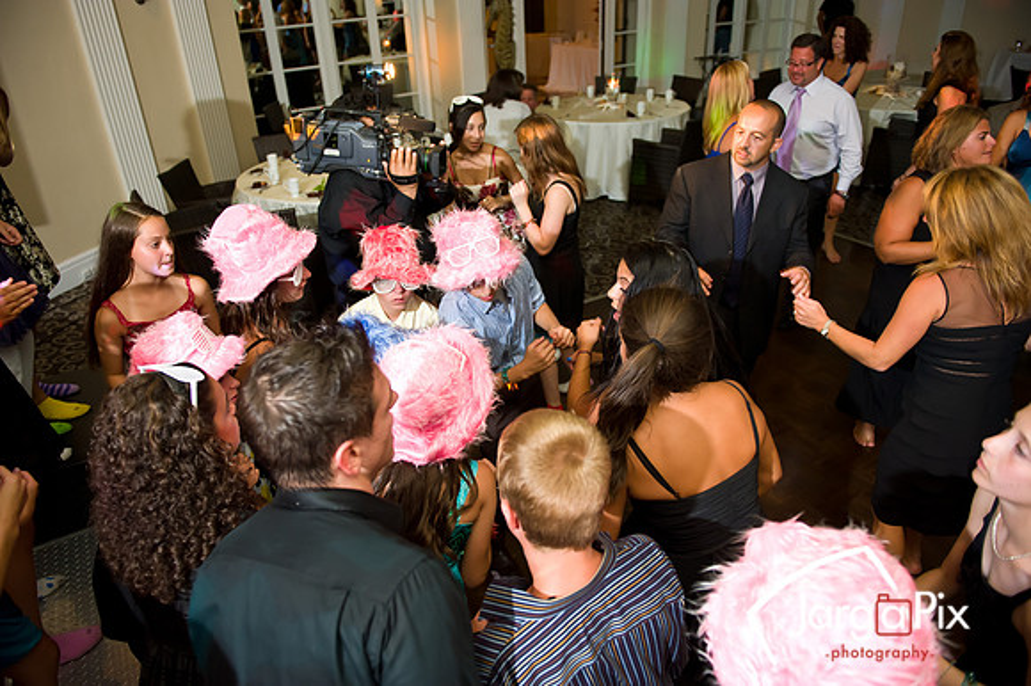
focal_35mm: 24
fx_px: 687
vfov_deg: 53.1
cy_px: 343
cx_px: 516
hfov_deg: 73.8
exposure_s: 1/125
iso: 1600
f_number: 3.2
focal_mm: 24
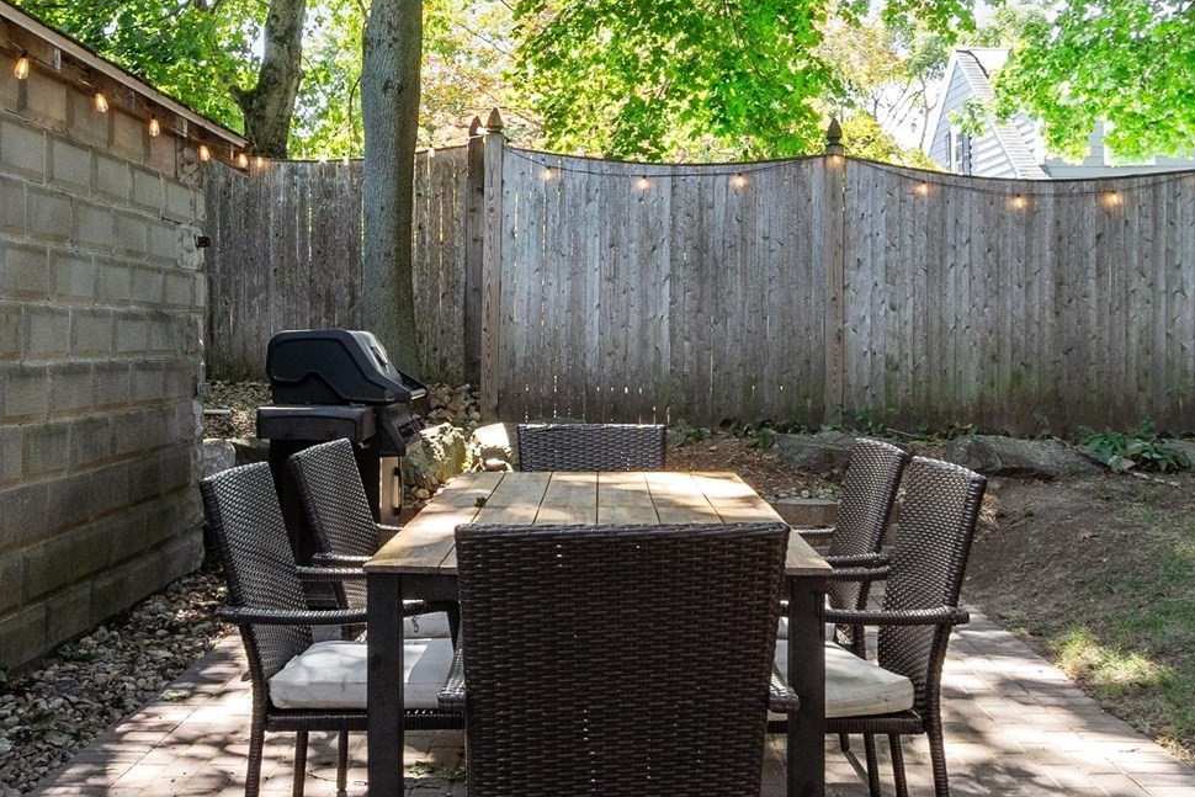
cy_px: 318
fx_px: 1261
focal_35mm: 38
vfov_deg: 34.9
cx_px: 591
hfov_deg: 50.7
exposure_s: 1/60
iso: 500
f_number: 8
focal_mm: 12
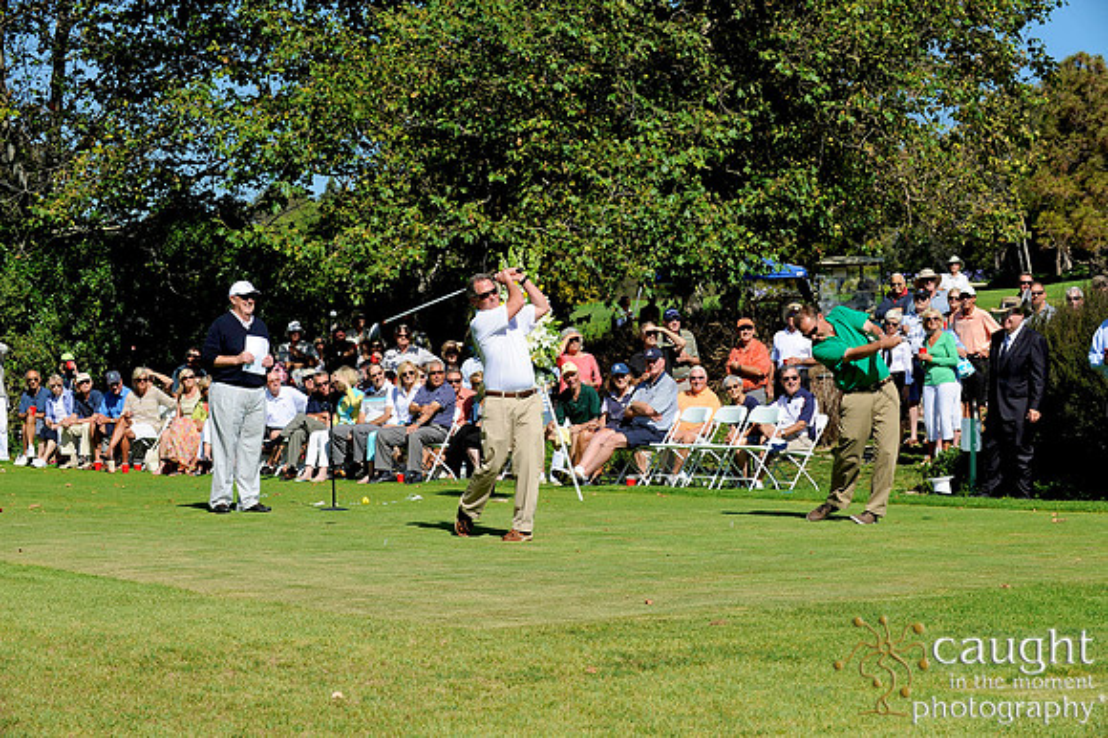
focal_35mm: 86
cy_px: 369
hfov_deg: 23.7
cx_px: 554
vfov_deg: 15.9
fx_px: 2645
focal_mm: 86
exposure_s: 1/320
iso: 200
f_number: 11
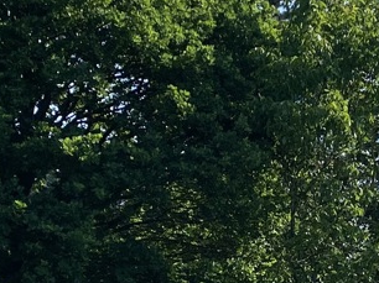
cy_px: 285
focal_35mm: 136
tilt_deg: +3.8
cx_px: 289
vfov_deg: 10.8
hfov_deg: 14.5
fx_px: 1488
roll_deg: -2.3
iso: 32
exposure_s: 1/2890
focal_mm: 4.25
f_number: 1.8
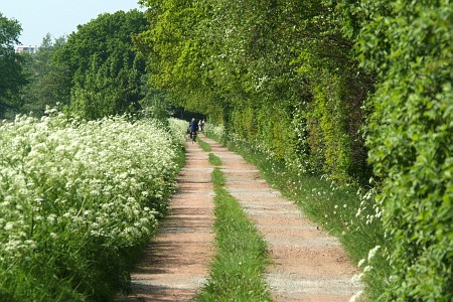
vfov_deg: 7.3
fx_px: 2365
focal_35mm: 188
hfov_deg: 10.9
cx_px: 226
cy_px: 151
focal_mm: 125
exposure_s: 1/250
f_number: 9.5
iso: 200
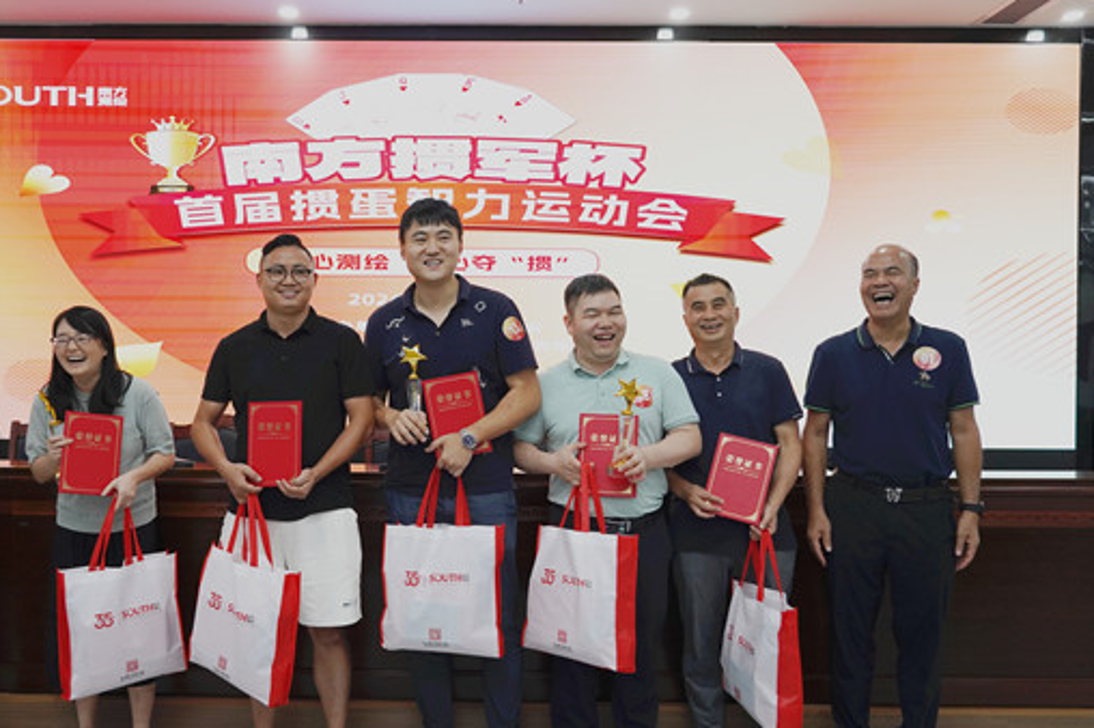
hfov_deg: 58.2
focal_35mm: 32
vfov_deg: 41.0
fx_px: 972
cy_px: 389
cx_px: 433
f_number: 4
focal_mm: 25
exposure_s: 1/250
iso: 2000
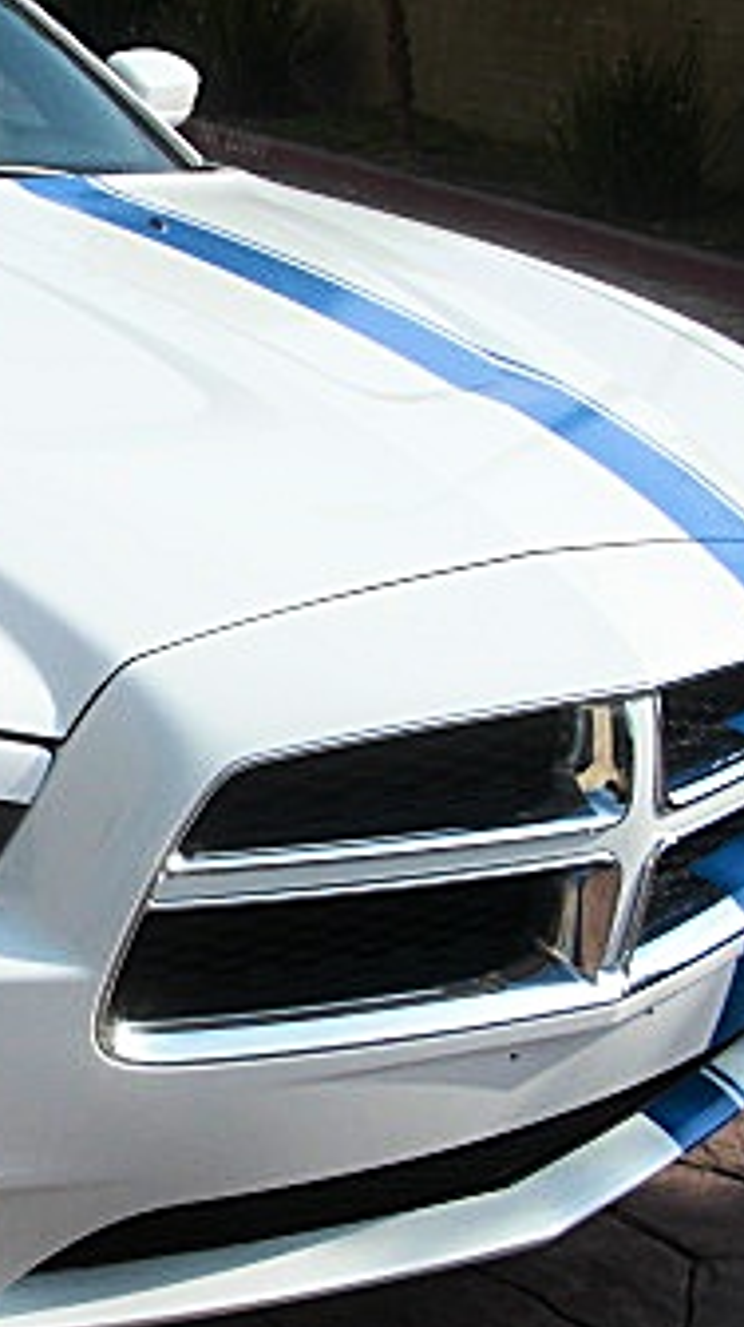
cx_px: -186
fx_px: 2635
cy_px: 721
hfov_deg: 15.4
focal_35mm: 75
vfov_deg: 28.2
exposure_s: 1/1000
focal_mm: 6.3
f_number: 2.8
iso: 50
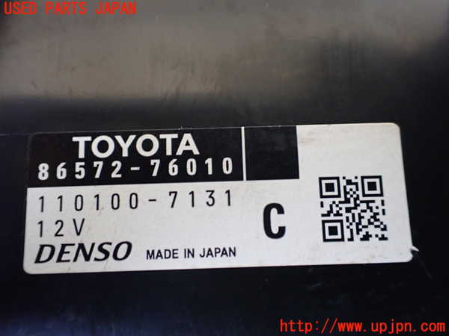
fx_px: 389
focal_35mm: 30
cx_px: 224
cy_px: 168
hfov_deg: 60.0
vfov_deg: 46.8
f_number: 2.3
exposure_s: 1/100
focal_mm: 5.4
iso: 800
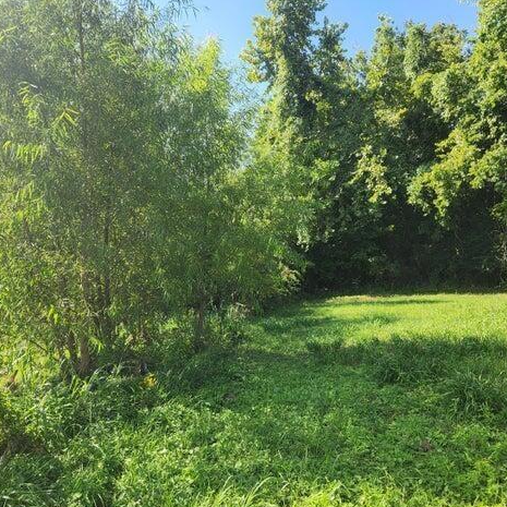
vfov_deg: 57.3
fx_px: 464
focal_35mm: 28
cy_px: 259
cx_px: 273
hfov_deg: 57.2
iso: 20
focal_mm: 5.4
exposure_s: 1/503
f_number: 1.8
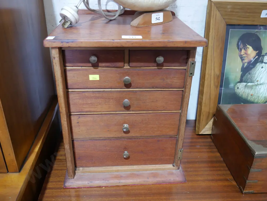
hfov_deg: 56.8
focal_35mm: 32
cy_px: 100
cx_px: 134
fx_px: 247
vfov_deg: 44.2
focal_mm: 16
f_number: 3.6
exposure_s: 1/60
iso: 800
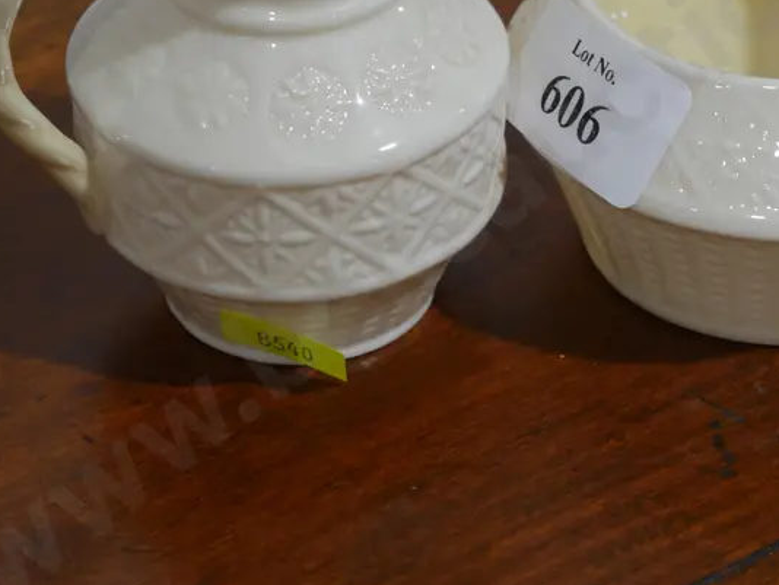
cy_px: 135
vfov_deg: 10.7
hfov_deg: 14.2
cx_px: 576
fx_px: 3107
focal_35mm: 138
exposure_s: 1/80
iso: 500
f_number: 5.5
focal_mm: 36
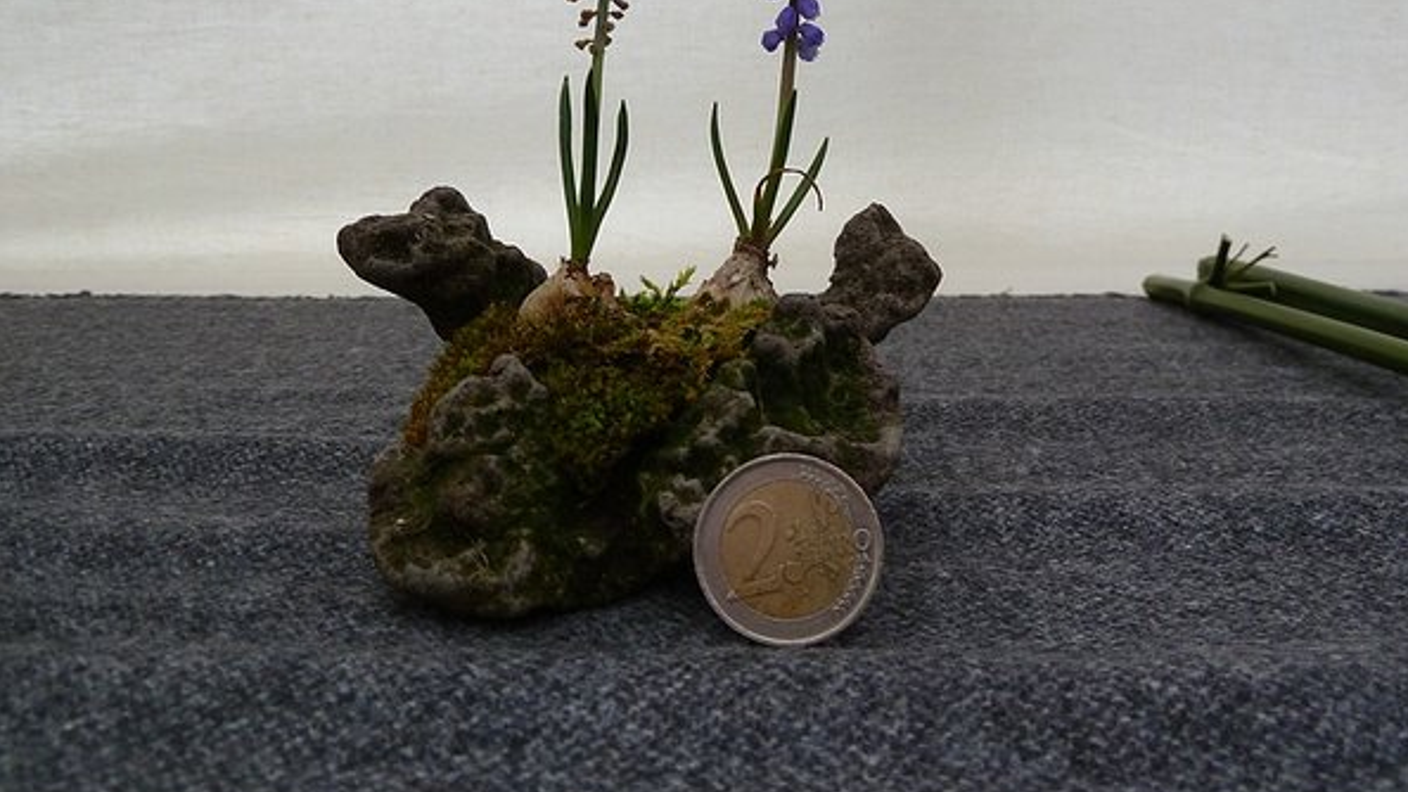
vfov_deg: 35.4
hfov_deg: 59.5
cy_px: 292
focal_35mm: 33
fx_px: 1232
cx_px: 706
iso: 160
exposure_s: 1/30
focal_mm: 5
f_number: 3.4
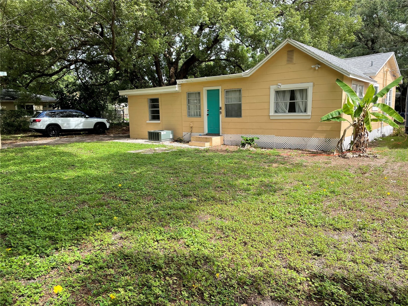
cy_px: 153
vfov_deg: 53.1
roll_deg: +0.9
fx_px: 306
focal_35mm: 26
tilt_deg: -7.8
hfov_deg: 67.3
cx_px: 204
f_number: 1.6
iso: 32
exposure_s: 1/1233
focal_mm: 4.2
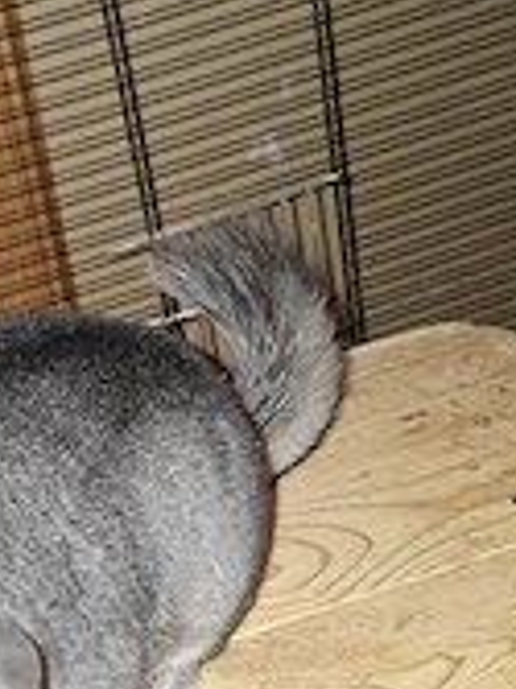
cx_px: 37
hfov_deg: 25.6
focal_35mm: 55
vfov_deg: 34.9
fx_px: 1095
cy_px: 392
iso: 200
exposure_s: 1/100
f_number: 1.8
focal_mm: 5.54
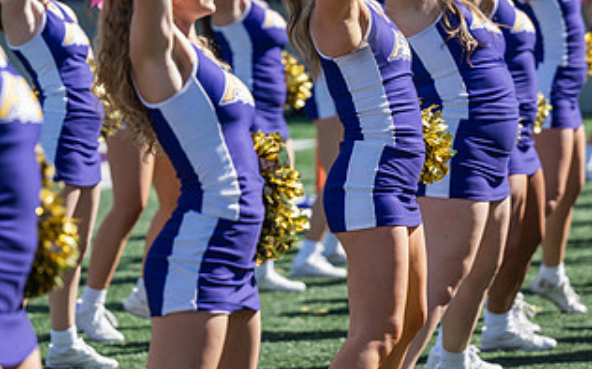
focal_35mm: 234
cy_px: 81
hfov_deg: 9.0
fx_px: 3773
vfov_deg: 5.6
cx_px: 287
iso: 80
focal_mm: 125
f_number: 3.2
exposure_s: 1/640
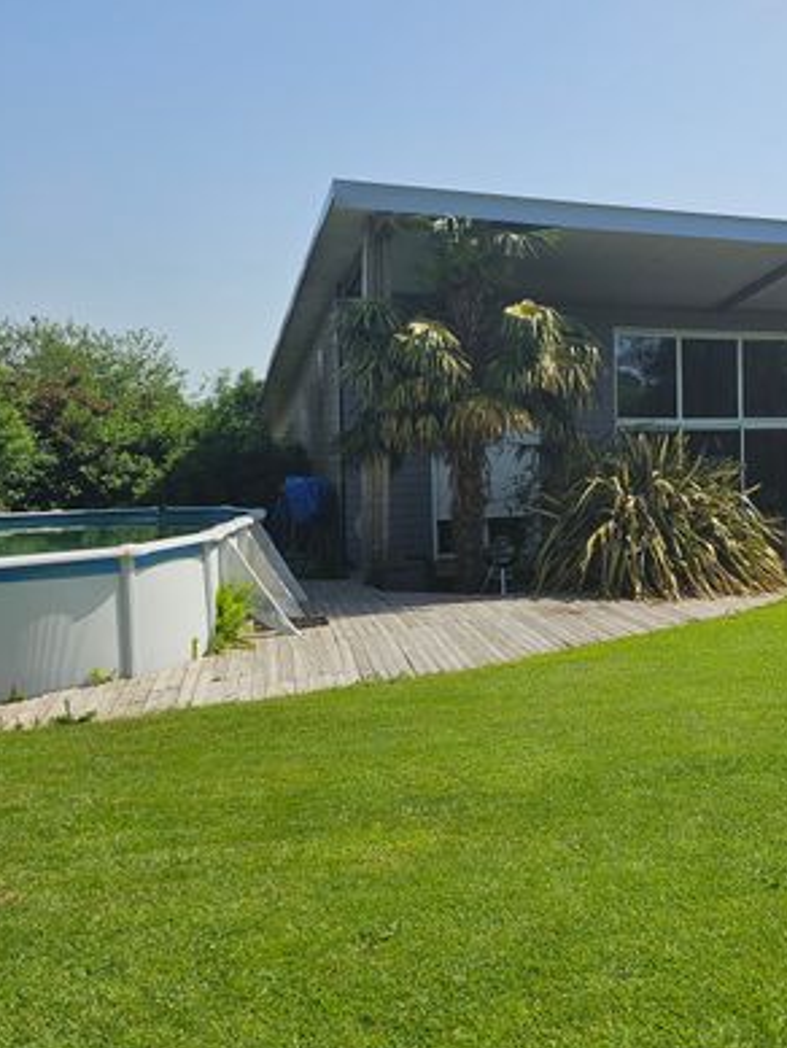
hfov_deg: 36.9
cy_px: 498
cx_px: 663
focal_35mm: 37
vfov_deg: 50.1
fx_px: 1121
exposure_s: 1/5034
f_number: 1.8
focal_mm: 5
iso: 50
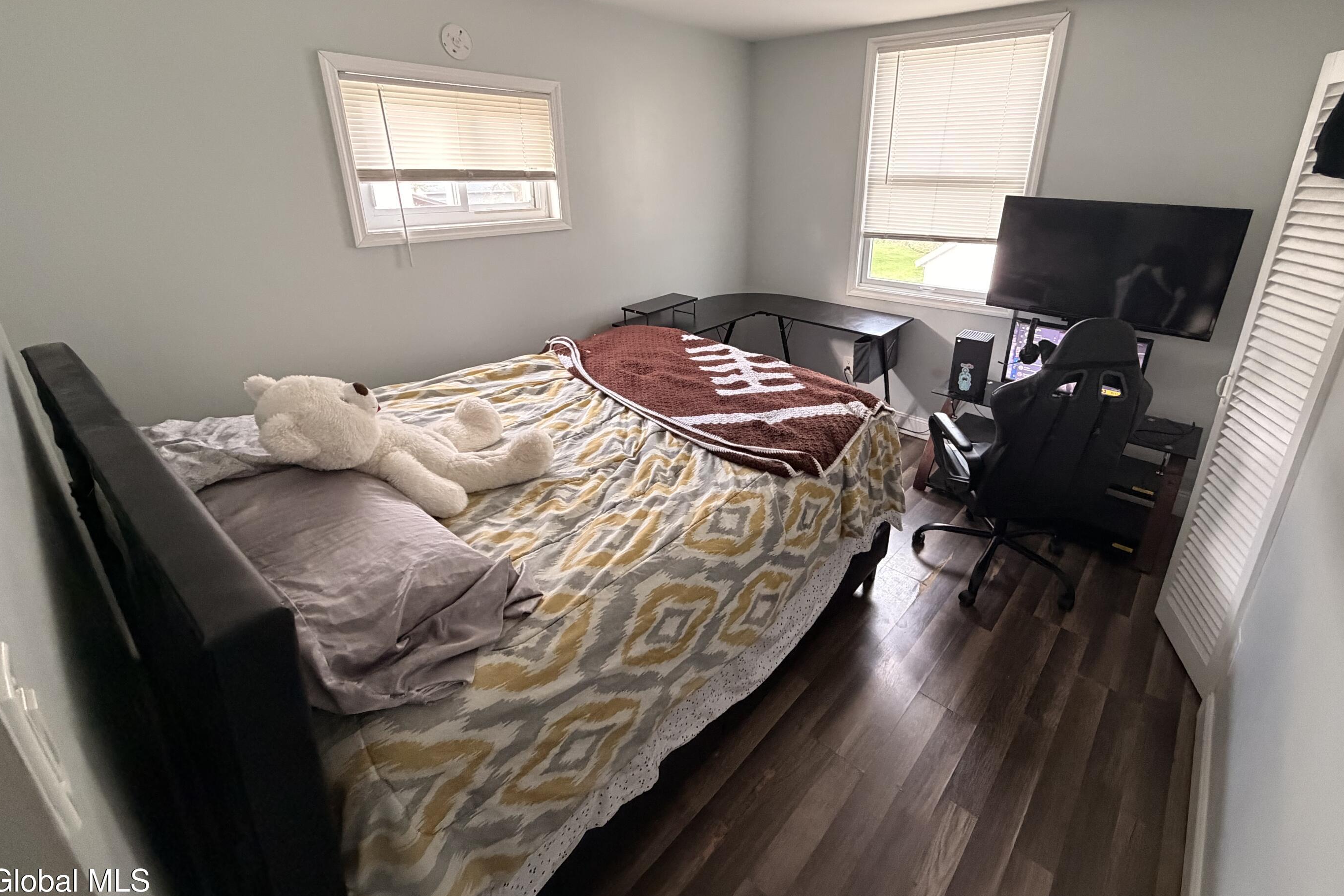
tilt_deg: -20.0
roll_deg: -0.2
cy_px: 378
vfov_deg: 73.3
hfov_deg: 96.5
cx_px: 725
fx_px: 597
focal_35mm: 16
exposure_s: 1/60
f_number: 2.2
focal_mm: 2.22
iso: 640
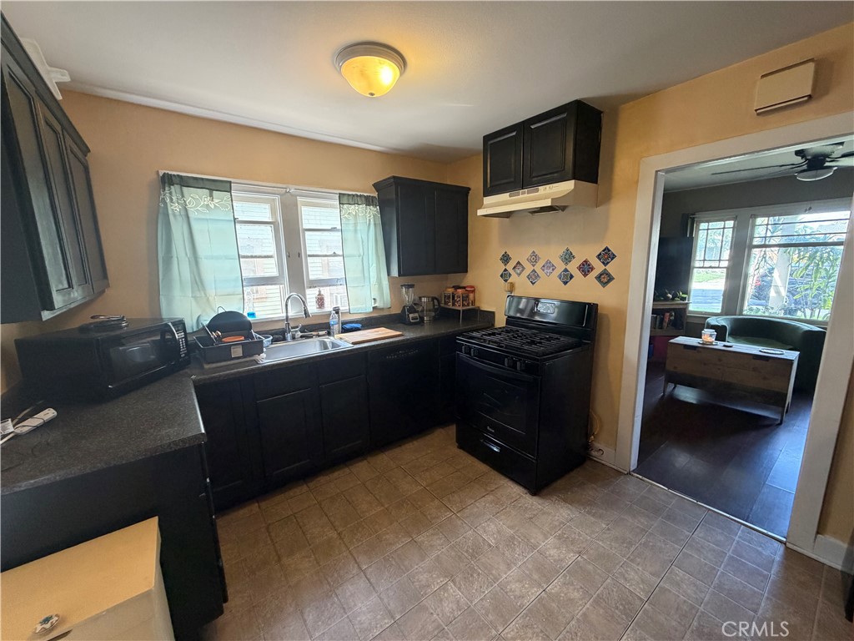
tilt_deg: -10.0
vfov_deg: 85.7
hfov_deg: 102.1
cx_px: 427
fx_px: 345
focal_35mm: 14
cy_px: 320
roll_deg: +1.5
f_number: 2.2
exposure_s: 1/60
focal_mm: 2.22
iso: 320
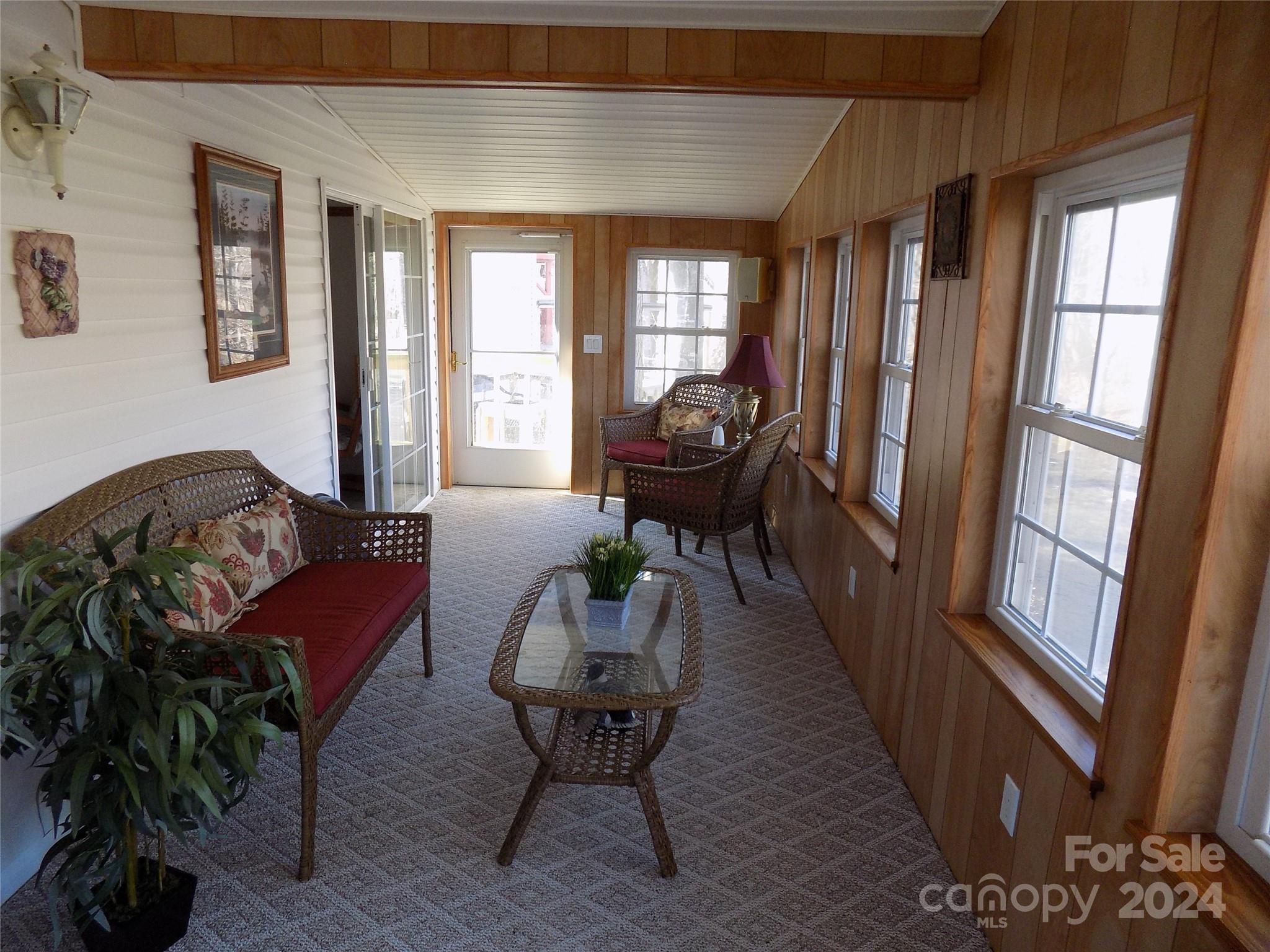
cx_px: 635
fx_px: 844
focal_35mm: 23
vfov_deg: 58.9
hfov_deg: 73.9
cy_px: 476
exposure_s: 1/30
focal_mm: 4
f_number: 3.1
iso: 140
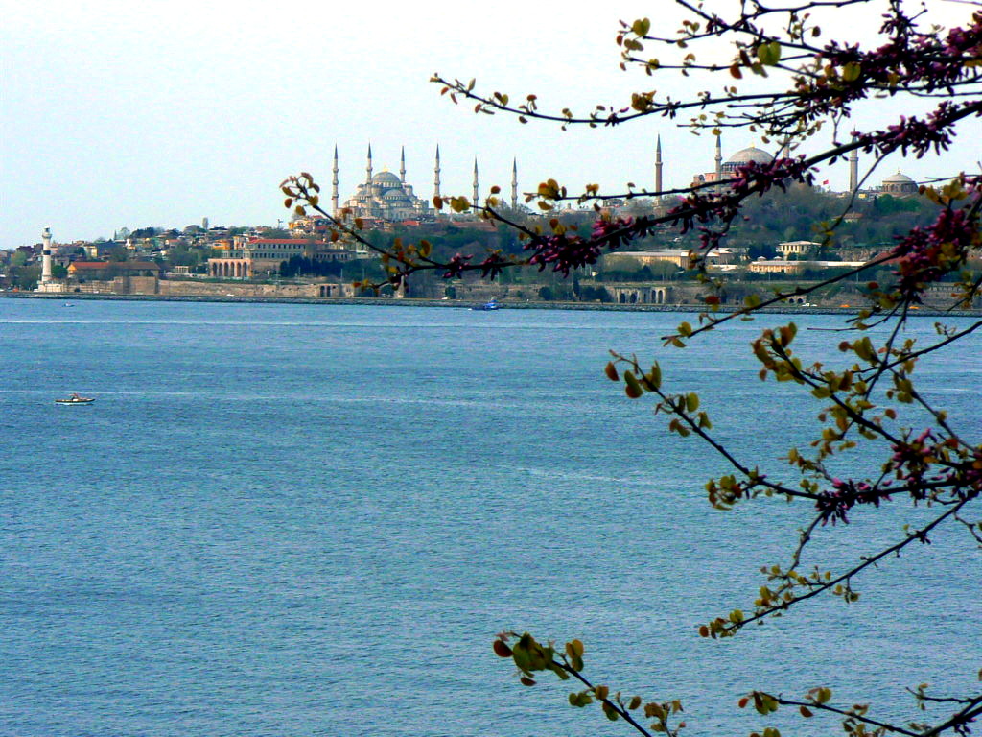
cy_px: 368
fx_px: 4482
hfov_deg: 12.5
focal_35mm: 158
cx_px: 491
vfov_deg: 9.4
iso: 100
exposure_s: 1/500
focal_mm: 21.6
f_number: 7.1
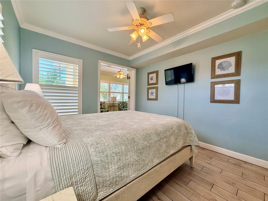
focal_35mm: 14
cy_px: 100
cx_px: 134
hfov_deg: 102.1
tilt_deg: -1.2
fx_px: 108
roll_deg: -1.1
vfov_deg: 85.7
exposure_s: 1/120
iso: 160
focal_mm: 2.22
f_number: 2.2
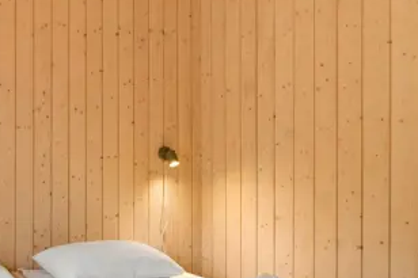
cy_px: 170
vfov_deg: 34.9
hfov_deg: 44.9
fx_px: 441
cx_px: 23
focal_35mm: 38
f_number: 8
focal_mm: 13
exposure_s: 1/8
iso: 200
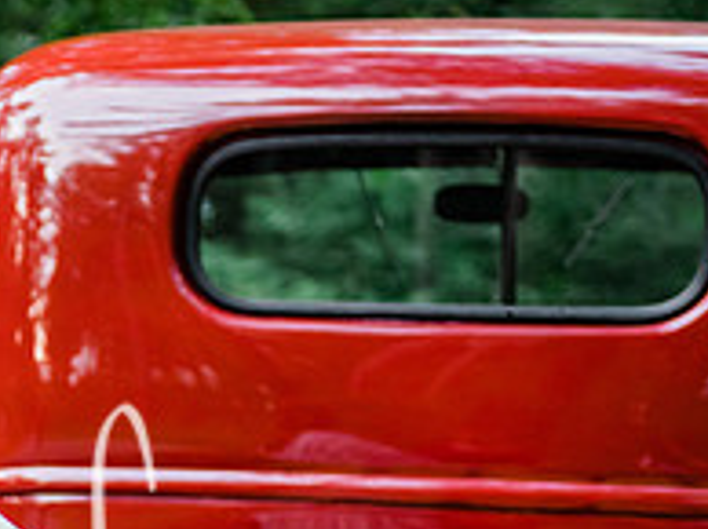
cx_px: -146
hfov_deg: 11.6
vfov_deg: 8.8
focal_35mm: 167
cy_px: 556
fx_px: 3411
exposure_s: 1/320
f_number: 2.8
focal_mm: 58
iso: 800
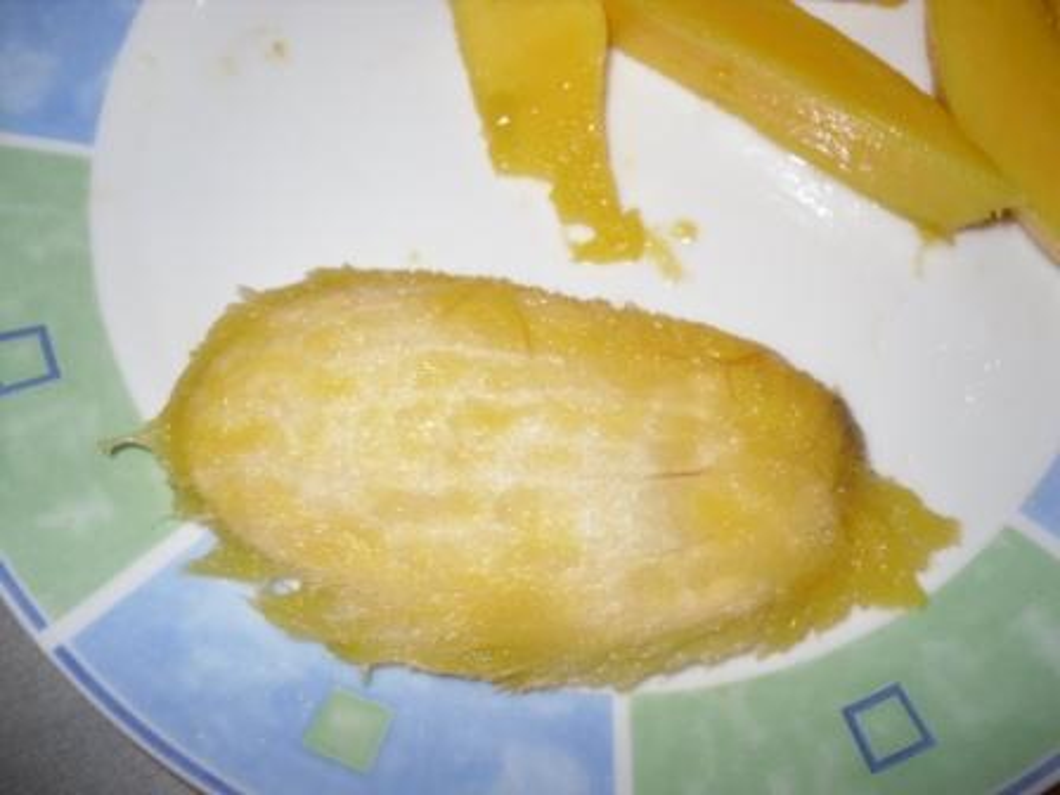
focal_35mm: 35
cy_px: 398
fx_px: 1072
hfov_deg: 52.6
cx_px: 530
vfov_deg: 40.7
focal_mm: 6.3
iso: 80
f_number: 3
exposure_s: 1/45
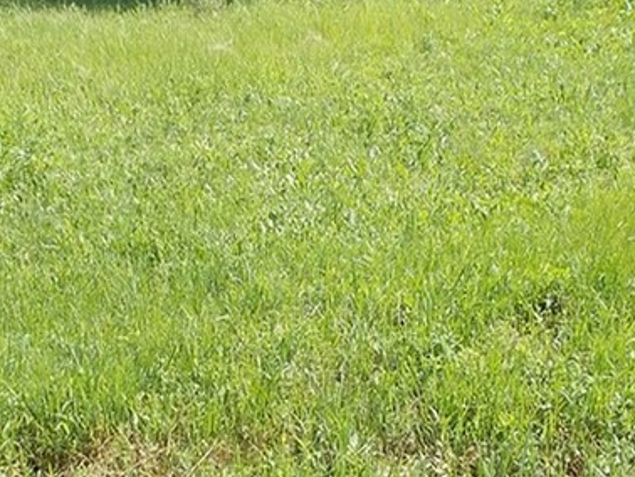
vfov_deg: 25.5
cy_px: 453
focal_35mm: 55
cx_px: 307
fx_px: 1010
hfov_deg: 34.9
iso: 80
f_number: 3.2
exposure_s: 1/400
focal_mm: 4.6
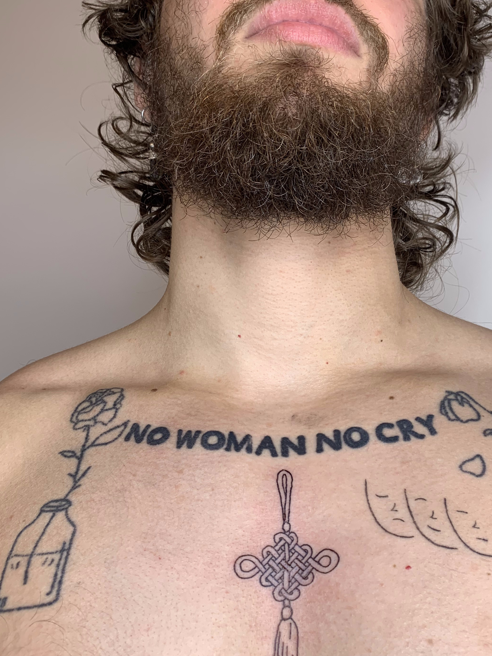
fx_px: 720
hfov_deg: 37.6
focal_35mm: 38
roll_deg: -1.9
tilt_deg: +15.4
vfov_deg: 49.0
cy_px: 331
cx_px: 286
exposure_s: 1/120
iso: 50
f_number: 1.8
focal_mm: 4.25
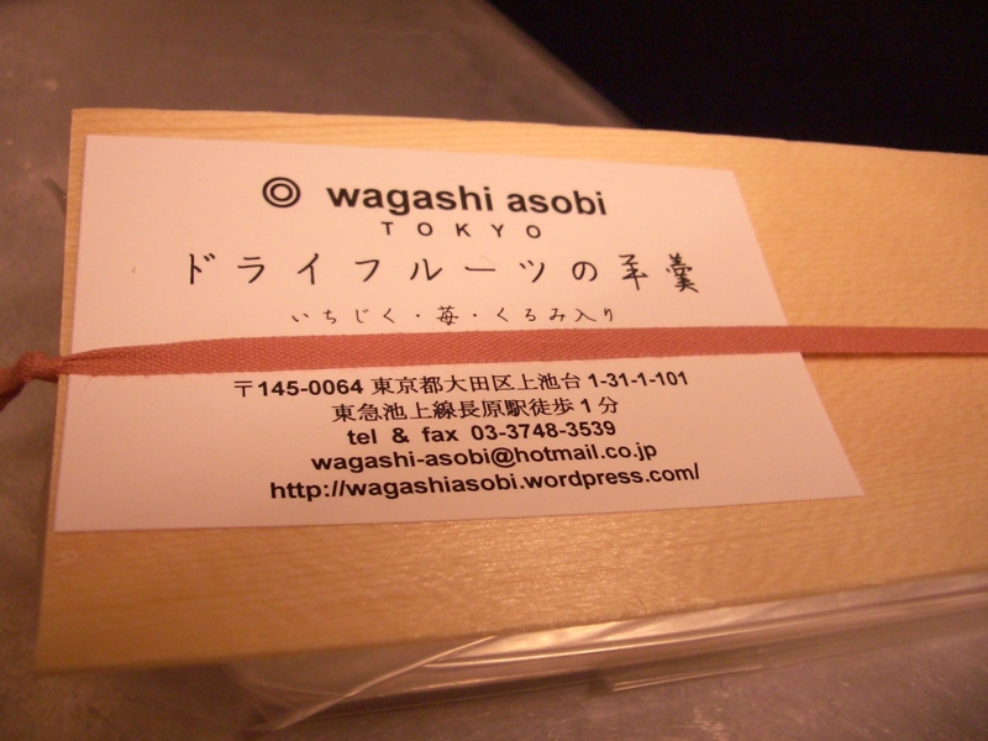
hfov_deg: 52.6
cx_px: 494
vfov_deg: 40.7
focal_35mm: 35
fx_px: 999
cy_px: 370
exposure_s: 1/60
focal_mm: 5.8
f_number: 2.6
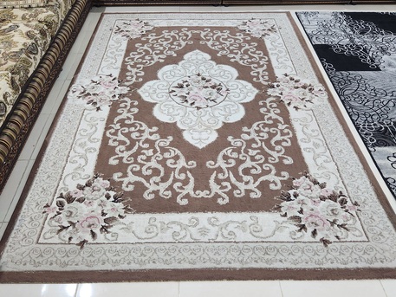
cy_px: 148
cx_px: 198
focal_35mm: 23
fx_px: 263
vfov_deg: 58.9
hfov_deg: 73.9
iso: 400
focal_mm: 5.4
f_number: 1.8
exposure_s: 1/101
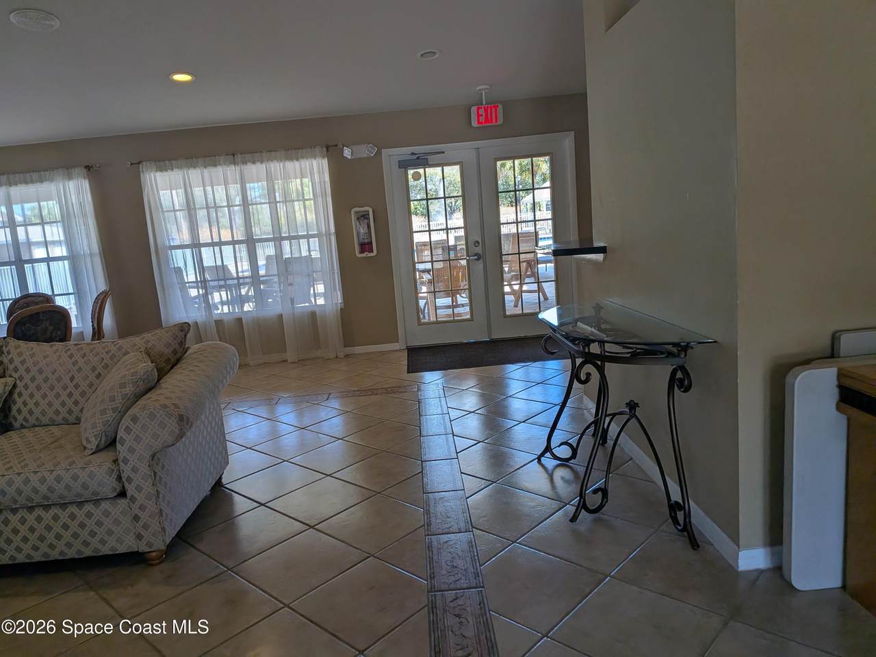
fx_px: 607
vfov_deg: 56.8
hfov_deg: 71.6
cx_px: 438
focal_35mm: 24
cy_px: 328
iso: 28
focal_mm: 4.53
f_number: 1.7
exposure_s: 1/192
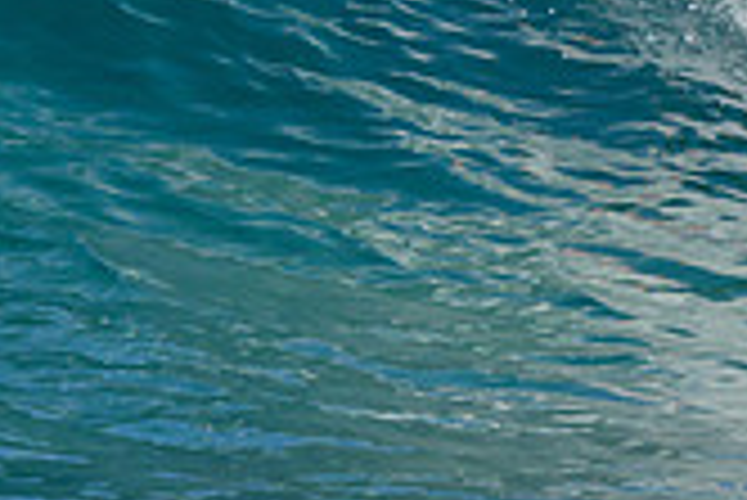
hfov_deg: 0.6
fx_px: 69468
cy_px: -234
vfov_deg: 0.4
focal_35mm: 3345
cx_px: 875
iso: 280
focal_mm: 800
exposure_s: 1/2000
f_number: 6.3
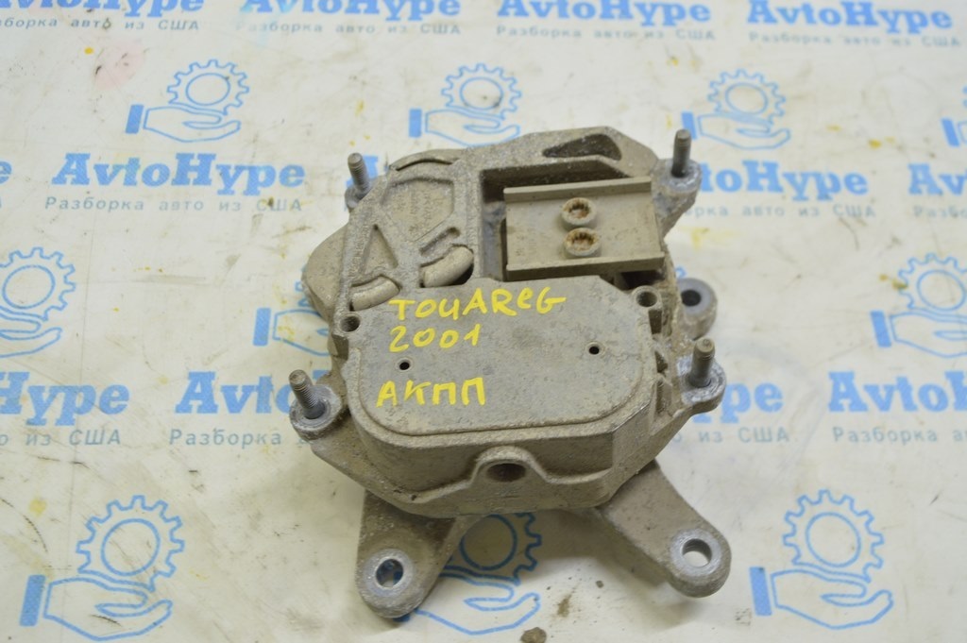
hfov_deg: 55.1
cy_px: 322
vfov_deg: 38.3
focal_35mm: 34
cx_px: 484
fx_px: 926
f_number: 5.6
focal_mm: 23
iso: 400
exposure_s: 1/20
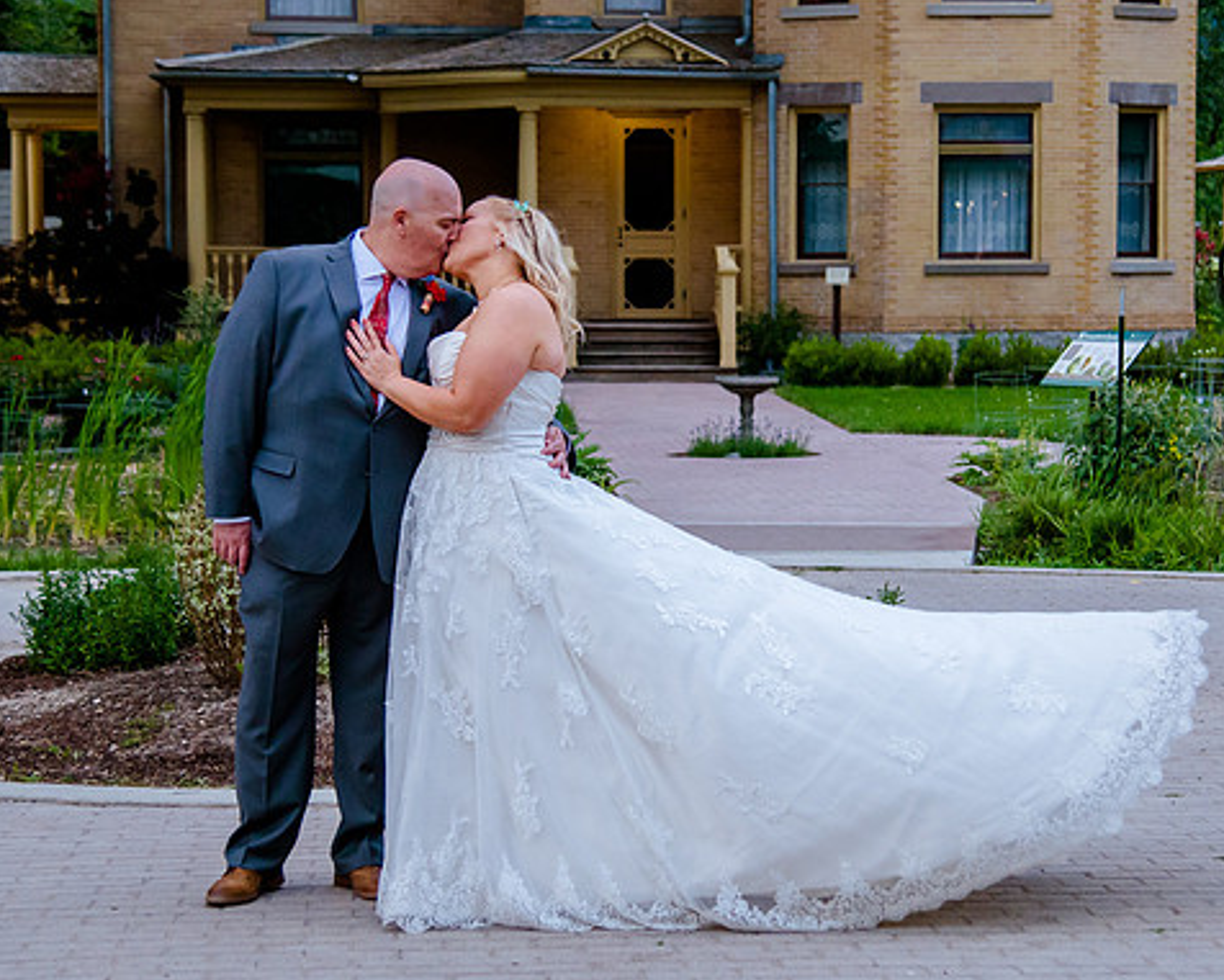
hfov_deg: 19.9
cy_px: 414
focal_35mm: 96
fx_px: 3478
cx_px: 704
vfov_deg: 16.0
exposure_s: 1/400
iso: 2000
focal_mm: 55
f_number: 4
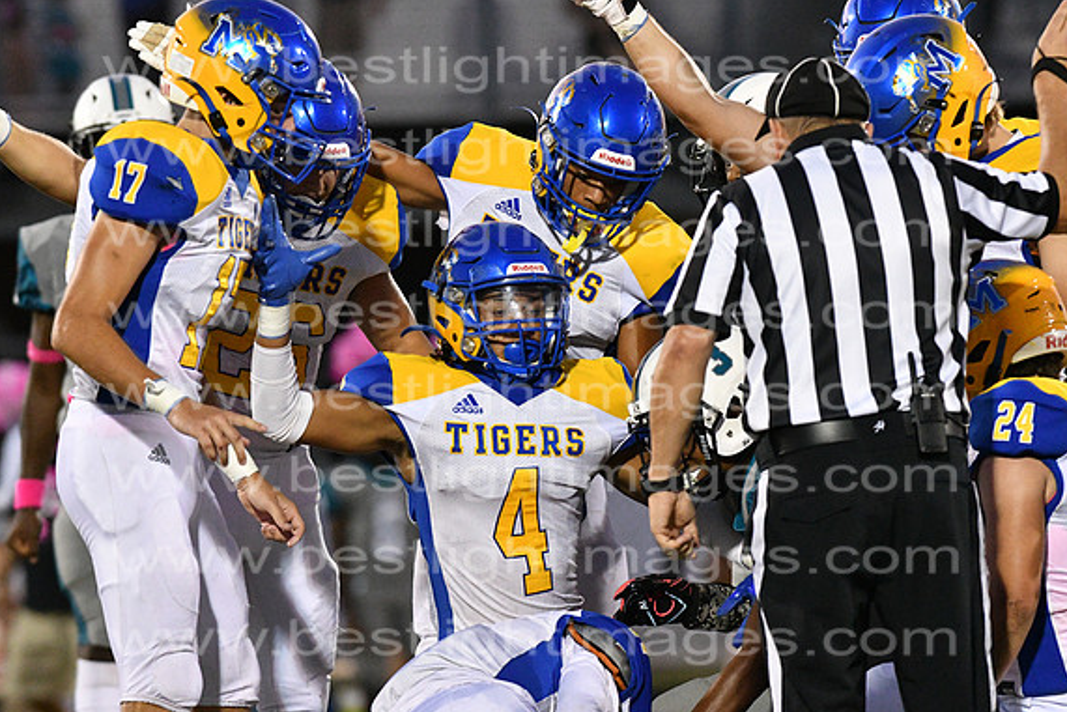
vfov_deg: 3.0
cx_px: 534
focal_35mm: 457
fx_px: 13548
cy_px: 356
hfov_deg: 4.5
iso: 8000
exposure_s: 1/800
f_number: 4.5
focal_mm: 300
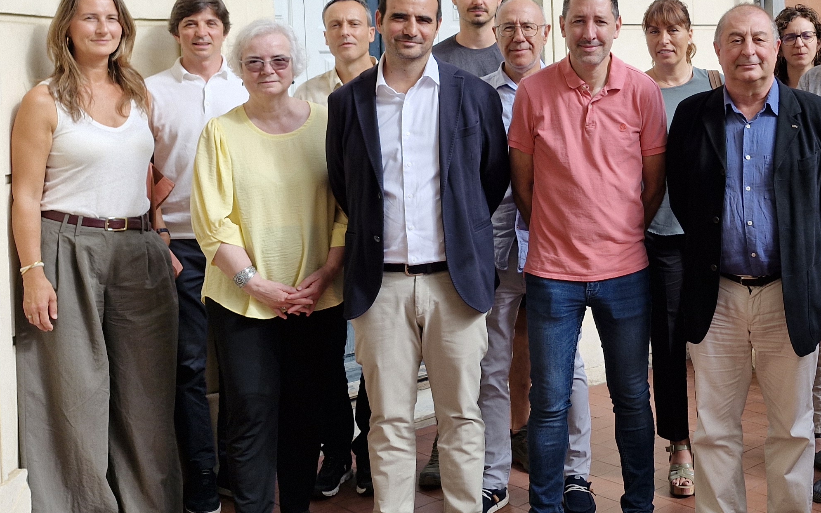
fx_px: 1096
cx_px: 681
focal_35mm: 49
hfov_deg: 39.1
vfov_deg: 25.7
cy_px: 79
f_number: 1.8
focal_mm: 5.54
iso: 50
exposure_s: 1/996
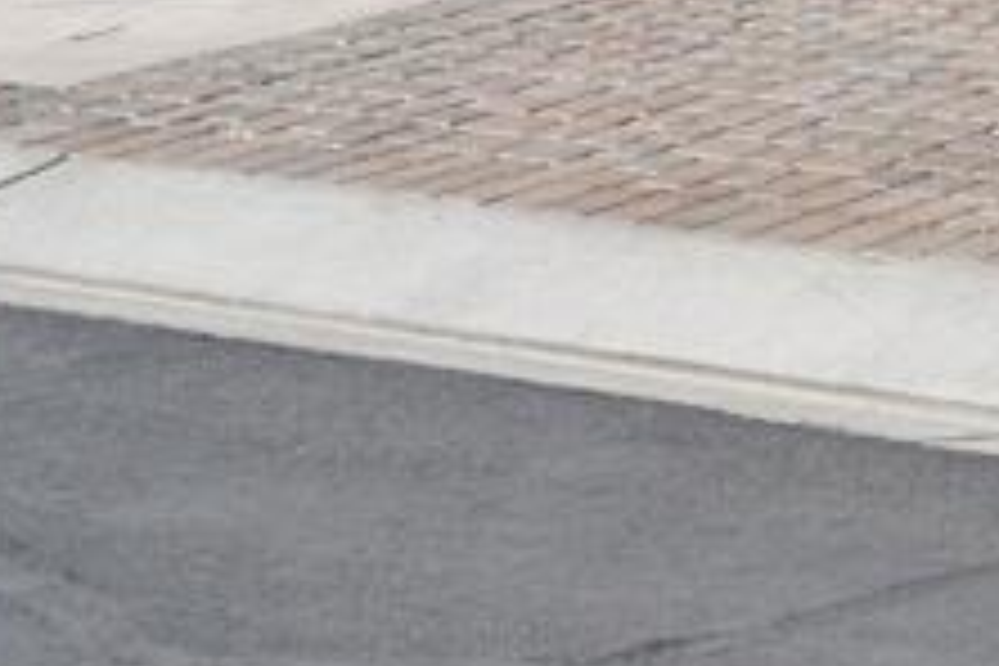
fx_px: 3968
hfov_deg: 12.5
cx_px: 2025
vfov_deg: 8.8
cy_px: -832
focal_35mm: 143
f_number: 8
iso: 100
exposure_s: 1/250
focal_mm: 31
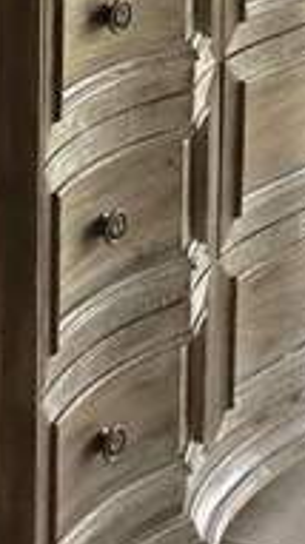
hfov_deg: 9.2
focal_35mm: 128
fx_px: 1846
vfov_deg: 15.5
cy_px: -273
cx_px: 462
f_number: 1.8
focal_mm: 3.99
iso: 20
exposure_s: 1/128
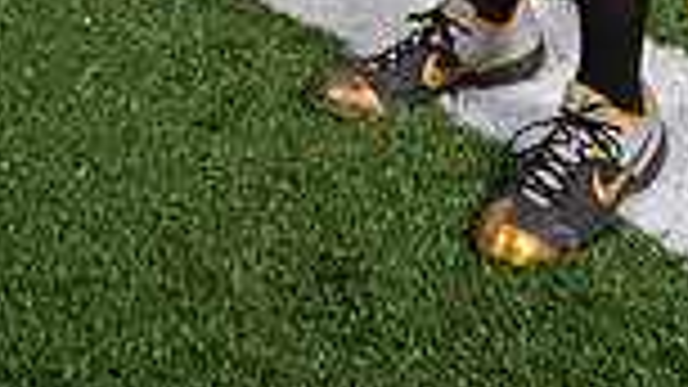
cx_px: 472
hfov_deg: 19.7
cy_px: -558
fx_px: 1970
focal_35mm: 108
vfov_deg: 9.8
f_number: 5.6
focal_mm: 35
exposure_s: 1/200
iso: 200
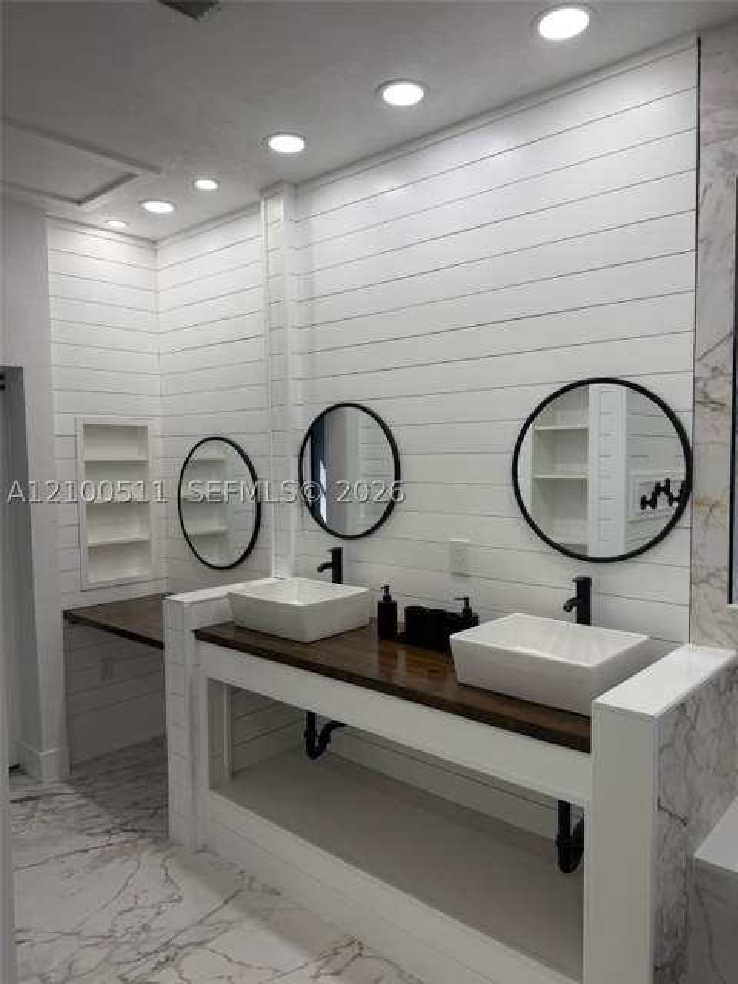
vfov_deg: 71.6
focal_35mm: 24
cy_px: 492
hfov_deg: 56.8
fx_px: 682
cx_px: 369
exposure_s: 1/301
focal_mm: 6.76
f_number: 1.78
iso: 80
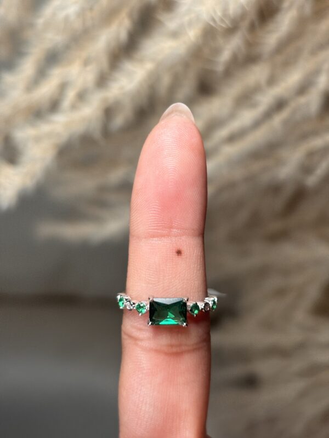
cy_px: 219
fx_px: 659
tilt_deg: -45.4
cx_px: 164
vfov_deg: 36.8
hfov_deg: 28.0
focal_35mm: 52
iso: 40
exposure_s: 1/121
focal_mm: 5.96
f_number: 1.6
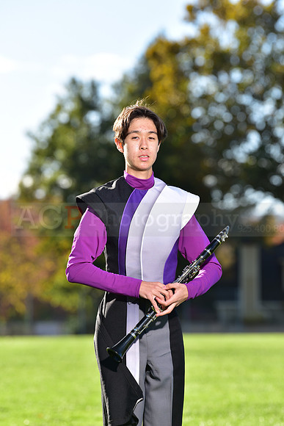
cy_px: 213
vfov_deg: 11.1
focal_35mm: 185
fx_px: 2188
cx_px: 142
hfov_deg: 7.4
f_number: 5
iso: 80
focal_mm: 185
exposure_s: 1/250
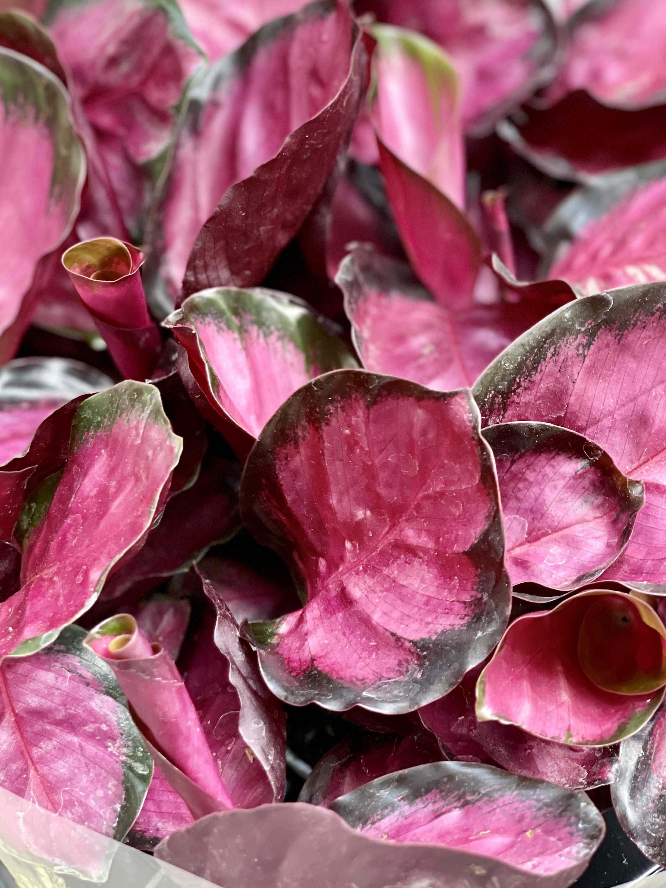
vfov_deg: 23.3
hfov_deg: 17.6
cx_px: 398
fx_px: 2155
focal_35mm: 84
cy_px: 366
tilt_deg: -51.2
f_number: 2.2
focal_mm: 7.5
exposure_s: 1/40
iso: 250
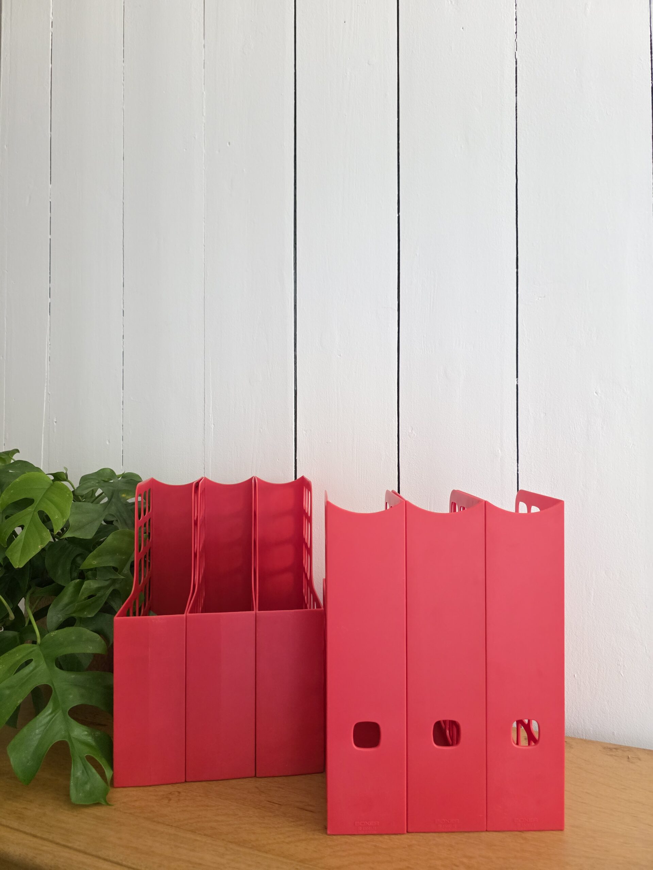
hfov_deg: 58.9
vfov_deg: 73.9
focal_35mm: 23
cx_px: 326
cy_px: 435
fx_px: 578
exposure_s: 1/60
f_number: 1.7
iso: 1250
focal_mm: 6.3
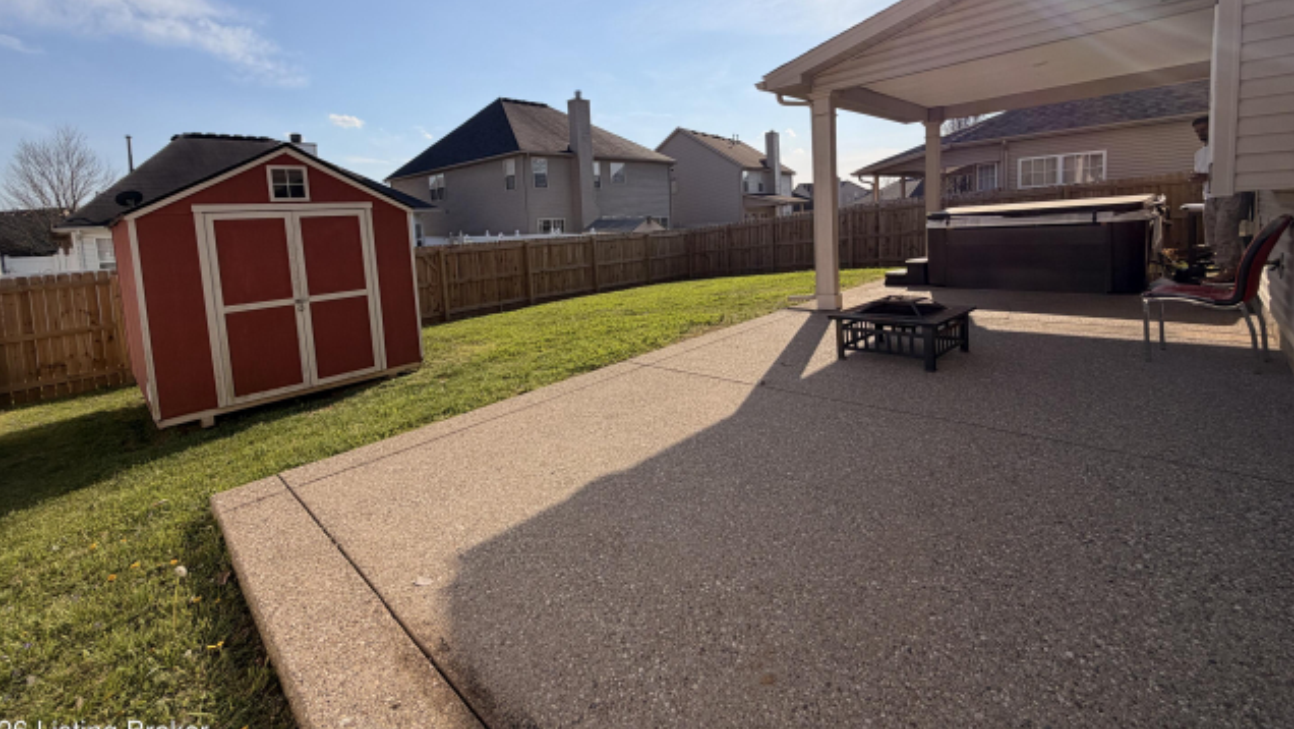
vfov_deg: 66.0
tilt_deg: -5.2
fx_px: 549
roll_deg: +3.7
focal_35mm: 16
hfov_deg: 99.3
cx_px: 620
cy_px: 269
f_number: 2.2
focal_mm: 2.22
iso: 25
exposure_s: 1/1285
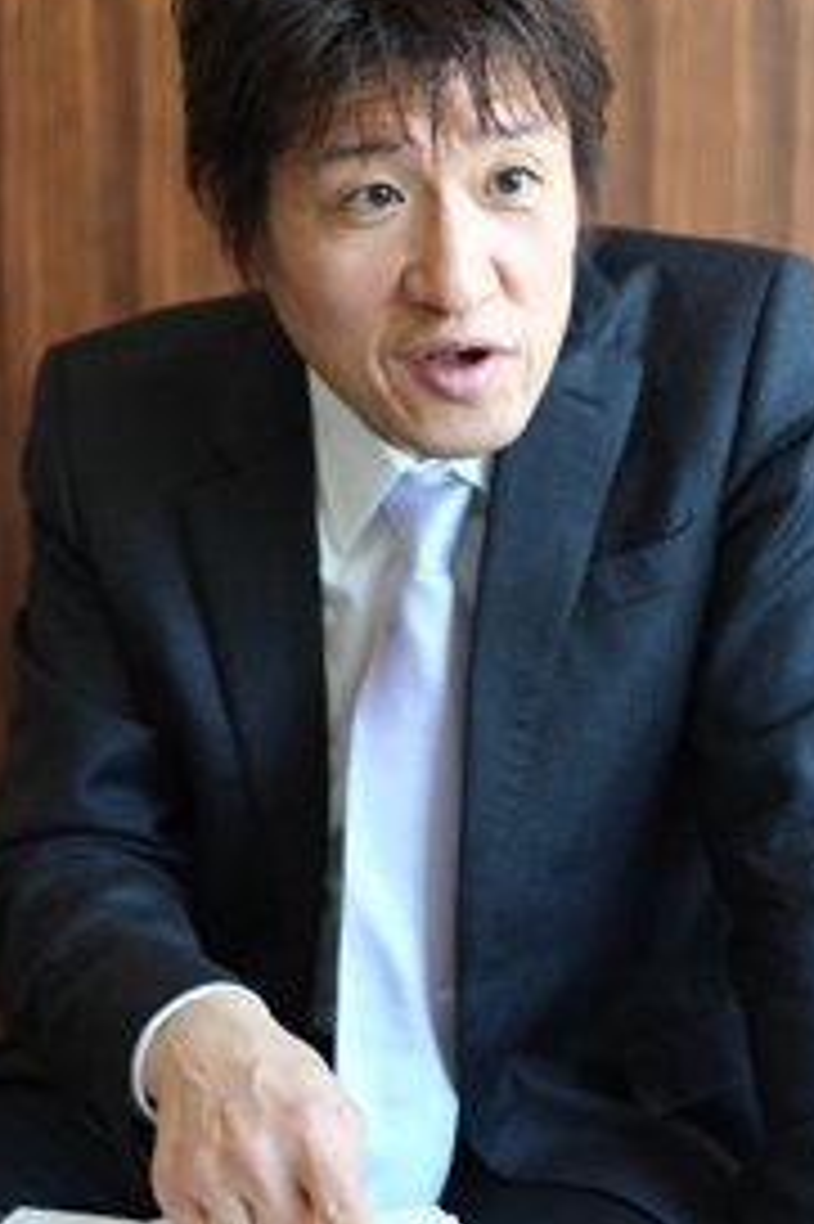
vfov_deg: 26.0
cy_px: 616
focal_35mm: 78
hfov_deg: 17.5
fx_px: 2649
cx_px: 434
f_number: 1.6
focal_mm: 35
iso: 1600
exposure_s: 1/500
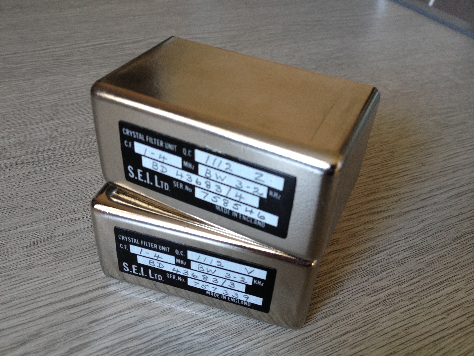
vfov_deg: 40.7
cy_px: 178
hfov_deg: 52.6
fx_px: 479
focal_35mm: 35
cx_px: 237
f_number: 2.4
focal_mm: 4.28
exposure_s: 1/20
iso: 100
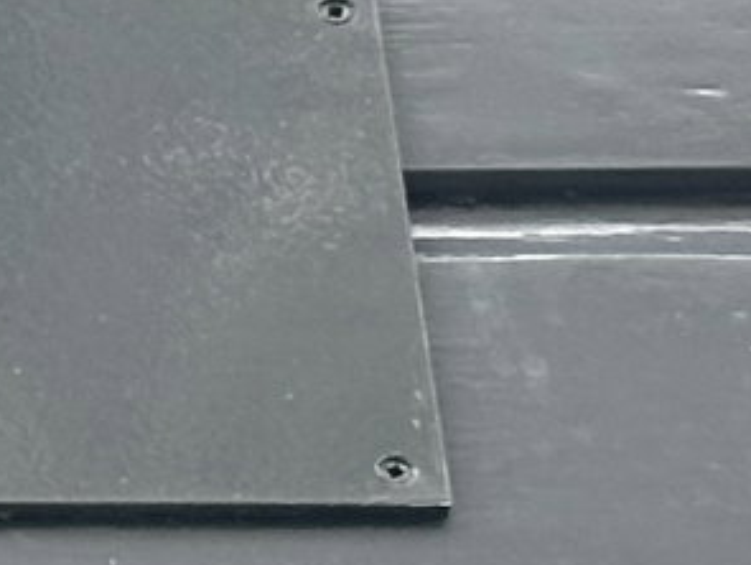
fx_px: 7060
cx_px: -1438
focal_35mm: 325
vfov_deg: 4.6
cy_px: 598
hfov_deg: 5.7
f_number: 1.8
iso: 50
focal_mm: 6.9
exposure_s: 1/226
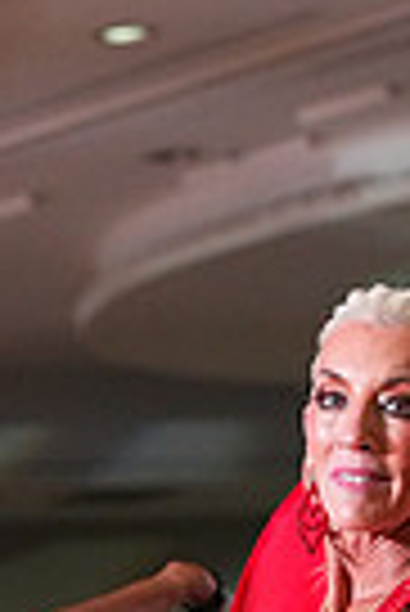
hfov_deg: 3.2
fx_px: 7395
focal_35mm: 434
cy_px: 1035
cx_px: 678
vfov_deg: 4.7
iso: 6400
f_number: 5
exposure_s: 1/400
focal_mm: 102
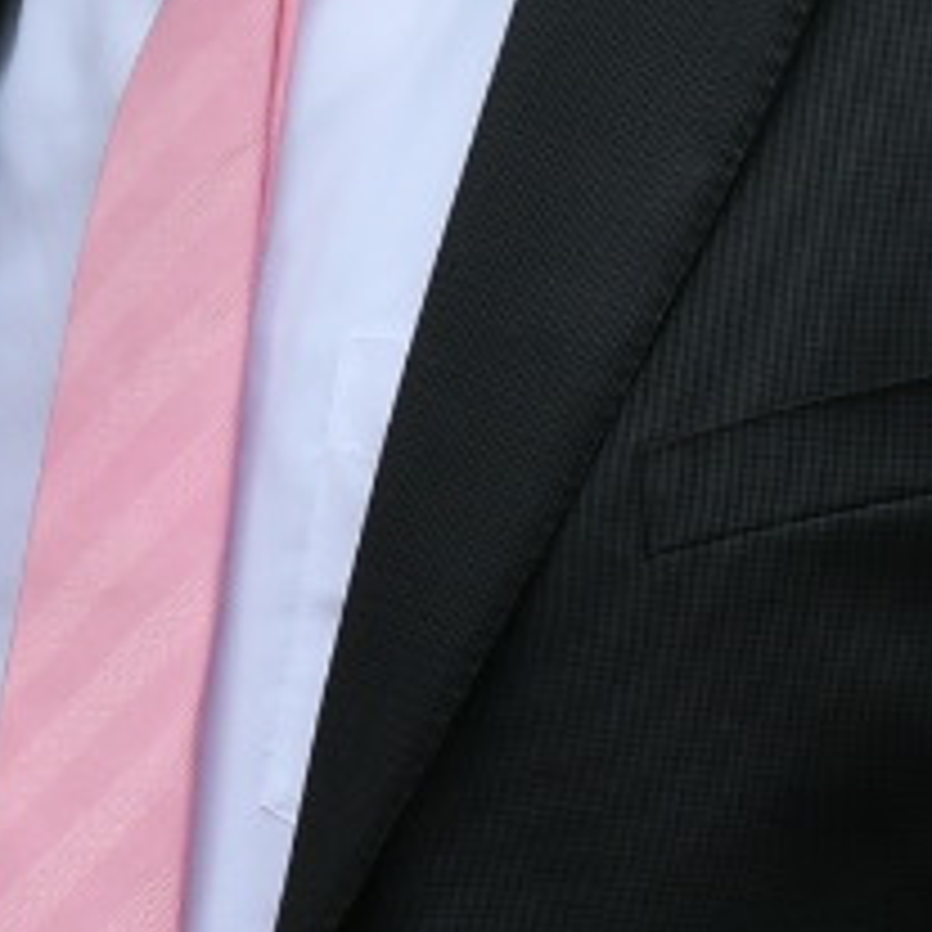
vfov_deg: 8.0
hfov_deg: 7.9
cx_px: -144
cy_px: 126
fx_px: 6671
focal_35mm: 219
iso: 160
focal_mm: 22
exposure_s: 1/160
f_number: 6.3
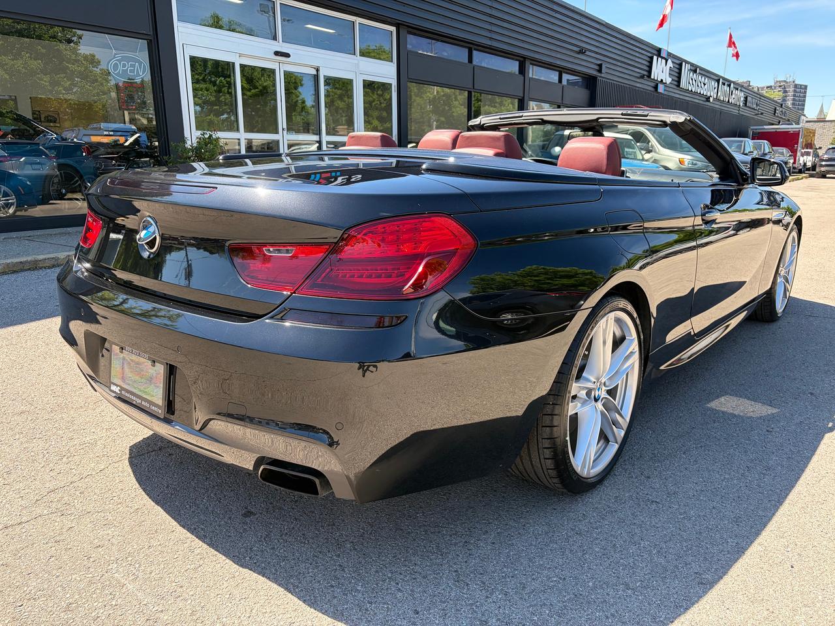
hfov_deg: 67.3
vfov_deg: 53.1
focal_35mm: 26
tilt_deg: -13.2
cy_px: 313
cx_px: 418
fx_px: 627
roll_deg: +0.6
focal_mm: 5.96
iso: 64
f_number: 1.6
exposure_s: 1/773
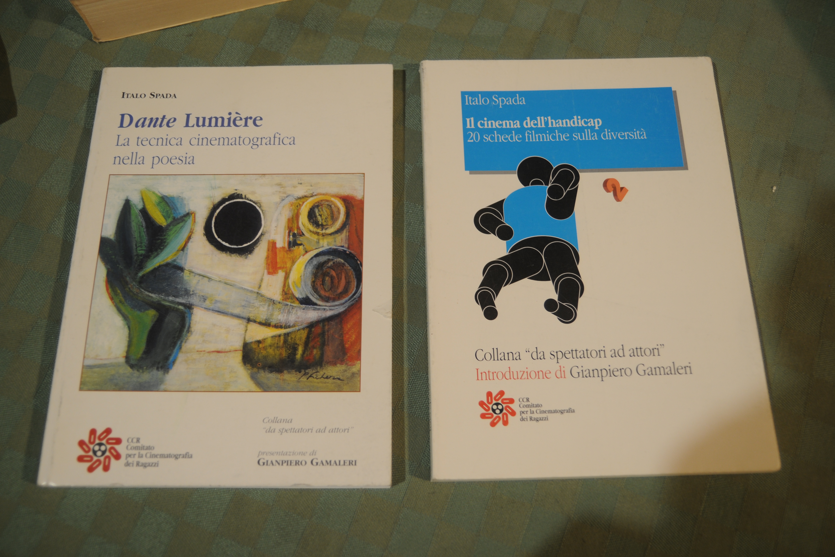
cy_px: 273
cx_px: 421
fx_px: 789
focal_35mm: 34
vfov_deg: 38.9
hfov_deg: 55.8
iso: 200
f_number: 2.8
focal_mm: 22
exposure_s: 1/20
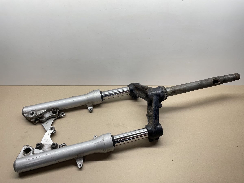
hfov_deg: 67.3
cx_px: 122
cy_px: 92
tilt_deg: -42.9
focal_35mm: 26
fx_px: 183
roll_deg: -0.5
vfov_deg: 53.1
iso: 50
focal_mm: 4.2
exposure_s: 1/100
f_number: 1.6
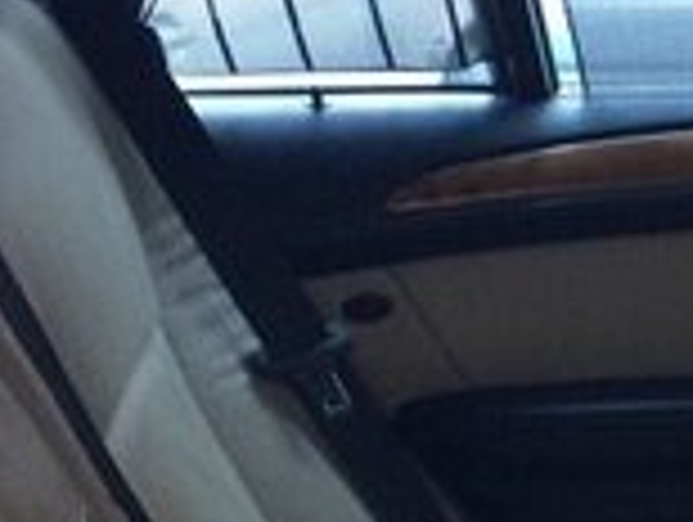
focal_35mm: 124
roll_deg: -3.1
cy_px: 839
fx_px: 2486
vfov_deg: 11.4
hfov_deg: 15.0
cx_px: 936
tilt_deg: -24.8
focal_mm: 4.15
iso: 80
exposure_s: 1/33
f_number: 2.2
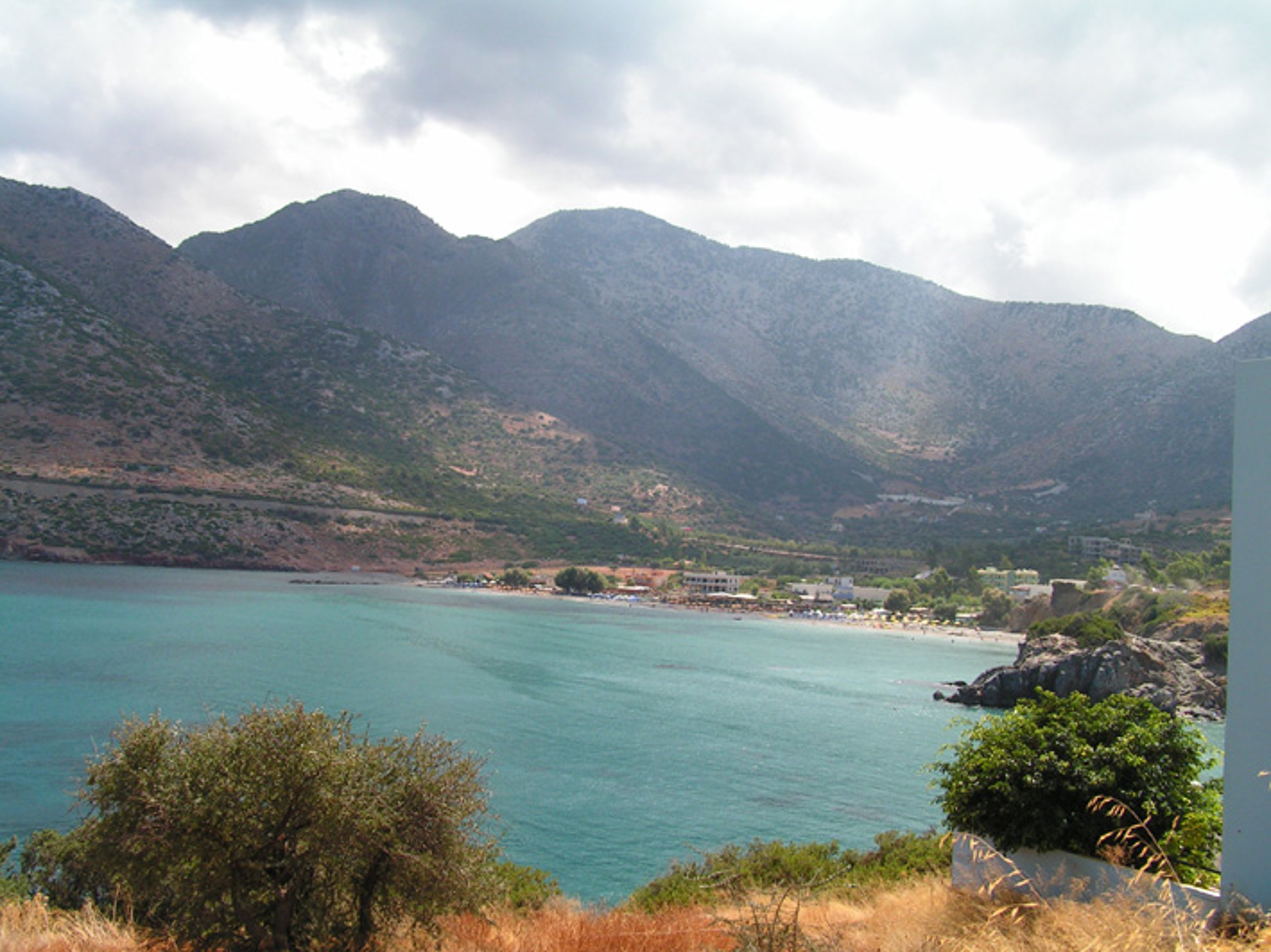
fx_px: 1395
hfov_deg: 49.0
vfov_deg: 37.7
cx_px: 636
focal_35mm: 38
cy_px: 476
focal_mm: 6.3
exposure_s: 1/250
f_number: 5.6
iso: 50
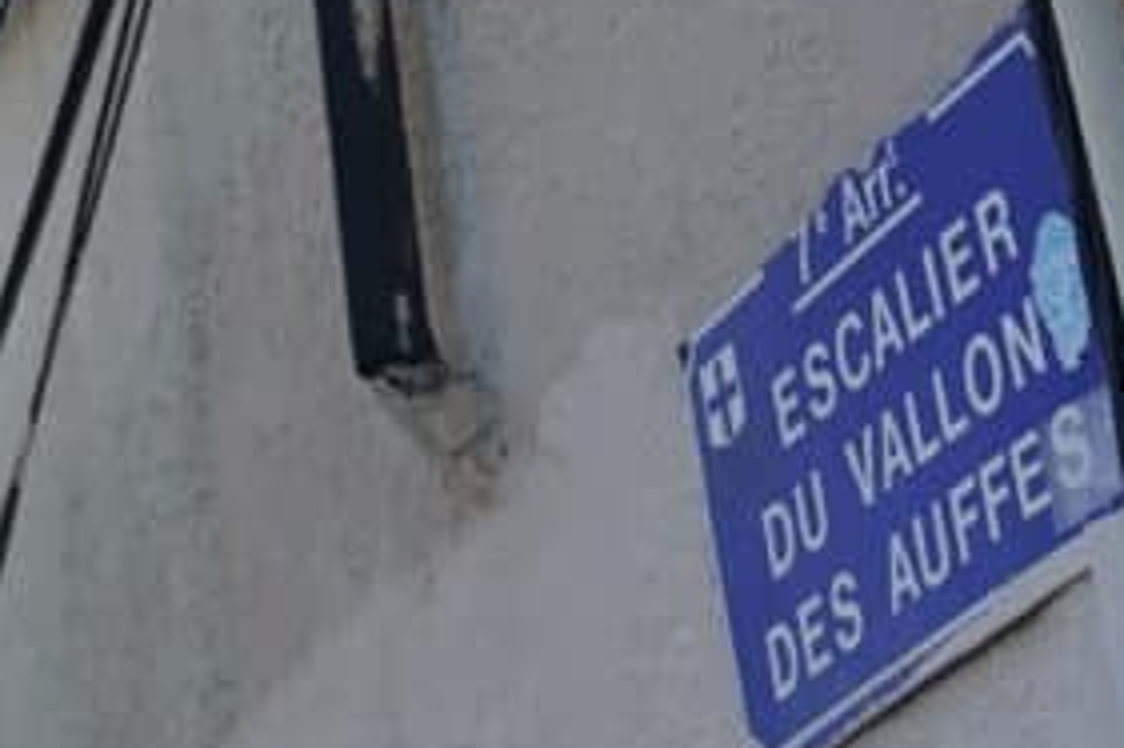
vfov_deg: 8.7
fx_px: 4556
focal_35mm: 146
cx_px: -1060
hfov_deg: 12.5
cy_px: -910
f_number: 4
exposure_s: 1/800
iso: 500
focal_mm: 32
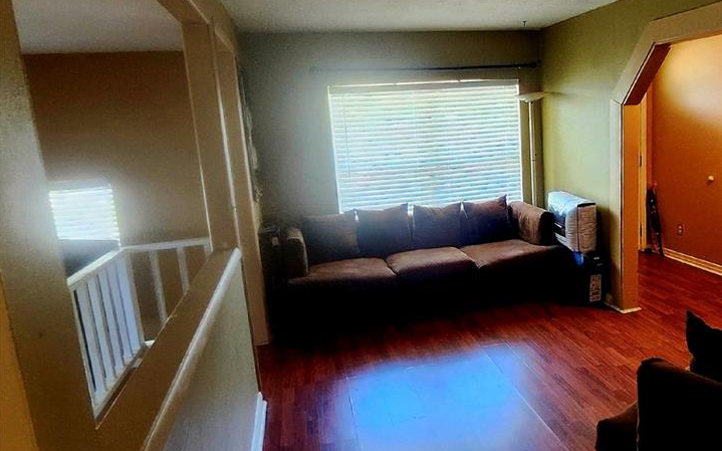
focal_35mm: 23
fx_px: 452
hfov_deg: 75.9
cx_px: 449
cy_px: 228
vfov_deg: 53.0
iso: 320
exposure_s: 1/30
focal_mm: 1.74
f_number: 2.2
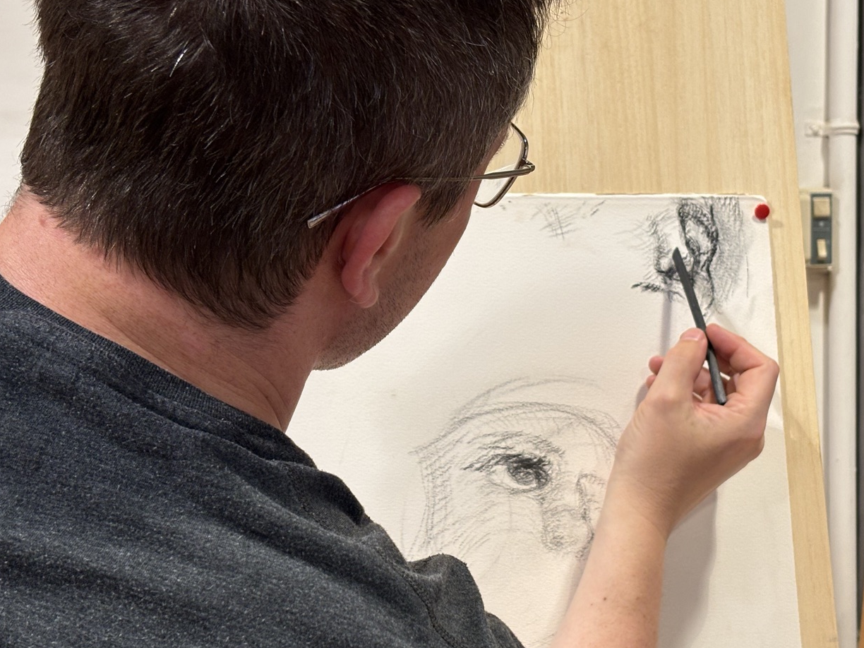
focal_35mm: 68
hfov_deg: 28.5
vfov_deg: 21.6
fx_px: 1697
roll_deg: +0.4
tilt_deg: -3.8
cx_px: 495
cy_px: 410
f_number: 1.6
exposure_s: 1/50
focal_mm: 5.96
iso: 80
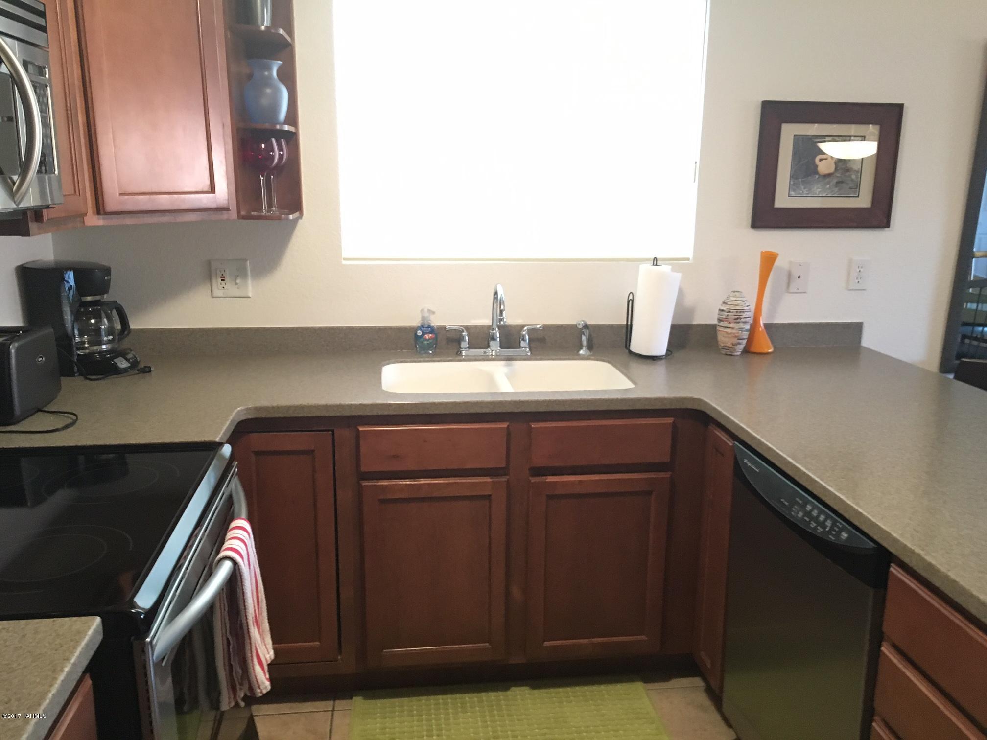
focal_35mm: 29
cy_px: 370
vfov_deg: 48.2
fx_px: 827
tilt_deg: -13.3
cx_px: 494
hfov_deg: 61.7
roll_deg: +0.7
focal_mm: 4.15
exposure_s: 1/24
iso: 200
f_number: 2.2
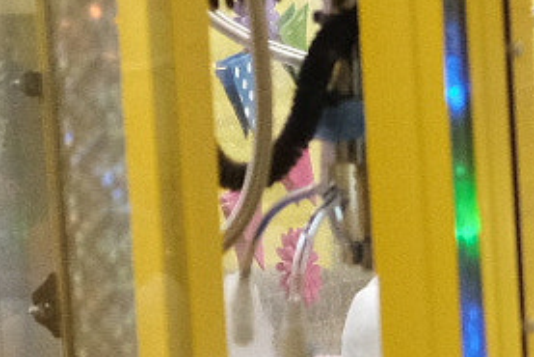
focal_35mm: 202
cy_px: 449
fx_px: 2998
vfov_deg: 6.8
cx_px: 1411
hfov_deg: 8.9
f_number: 2
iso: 2500
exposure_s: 1/1600
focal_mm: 23
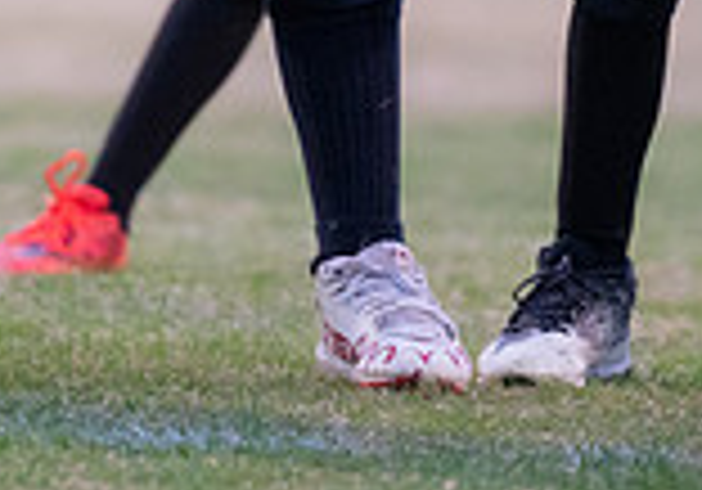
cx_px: 220
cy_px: -352
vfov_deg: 1.5
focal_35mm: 967
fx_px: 19139
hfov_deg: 2.1
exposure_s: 1/1250
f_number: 2.8
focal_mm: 200
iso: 3200
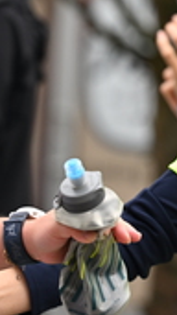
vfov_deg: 6.2
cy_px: 18
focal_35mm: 347
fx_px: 2900
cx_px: 157
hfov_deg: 3.5
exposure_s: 1/2000
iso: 640
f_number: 2.8
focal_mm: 103
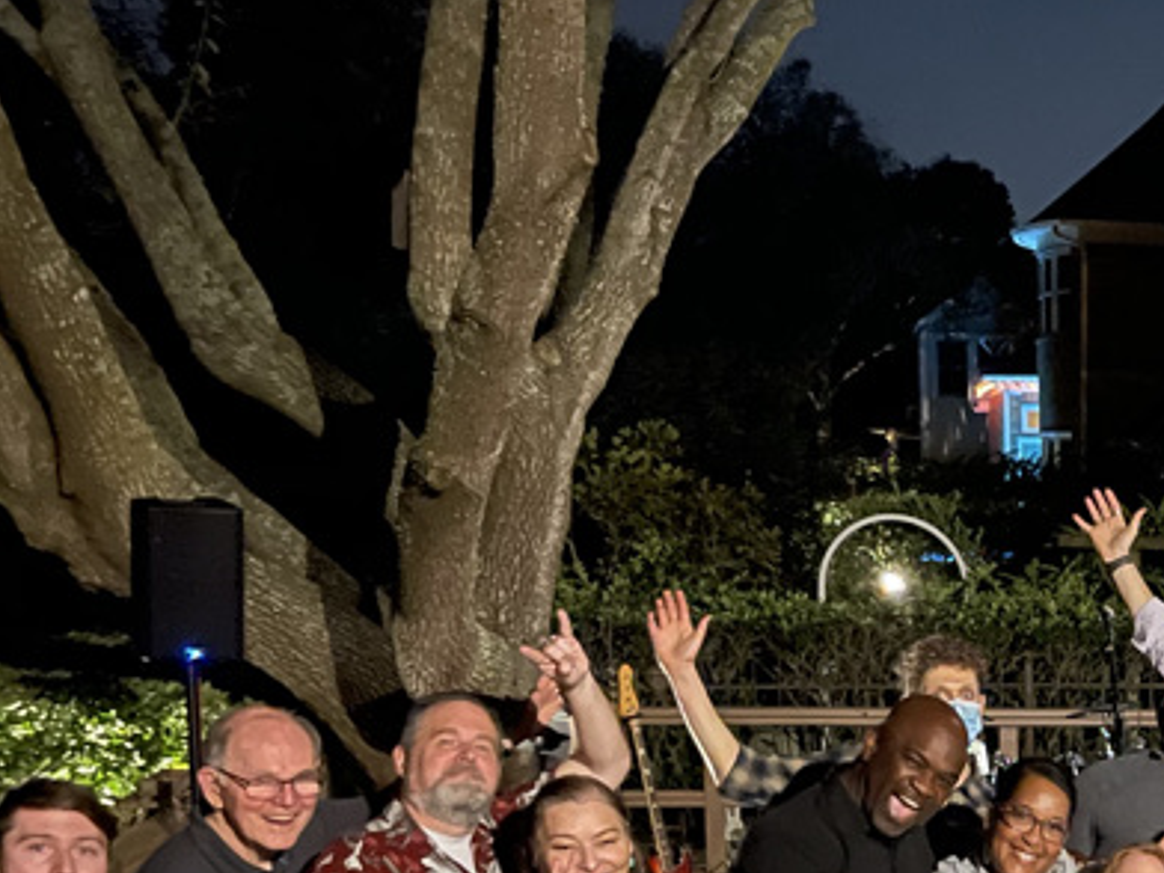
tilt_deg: -10.4
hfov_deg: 25.7
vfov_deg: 20.9
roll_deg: -1.6
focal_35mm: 68
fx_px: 2287
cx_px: 1375
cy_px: 864
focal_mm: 5.1
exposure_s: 1/9
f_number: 1.6
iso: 2500
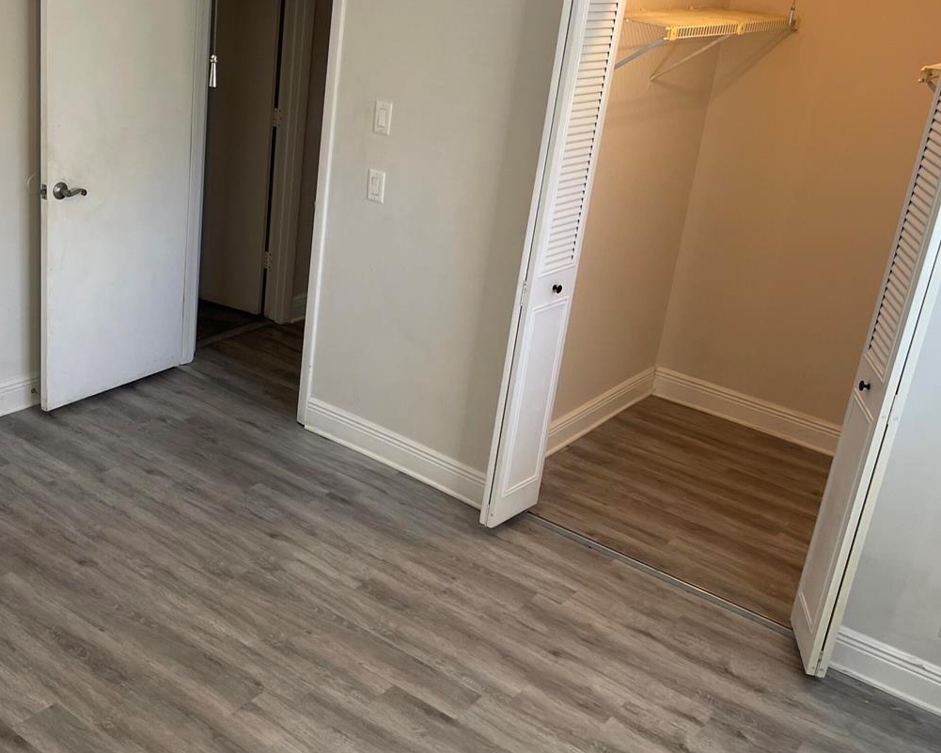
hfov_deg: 46.4
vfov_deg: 38.1
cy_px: 318
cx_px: 347
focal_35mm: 39
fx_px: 1086
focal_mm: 5.1
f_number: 1.6
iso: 64
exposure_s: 1/60
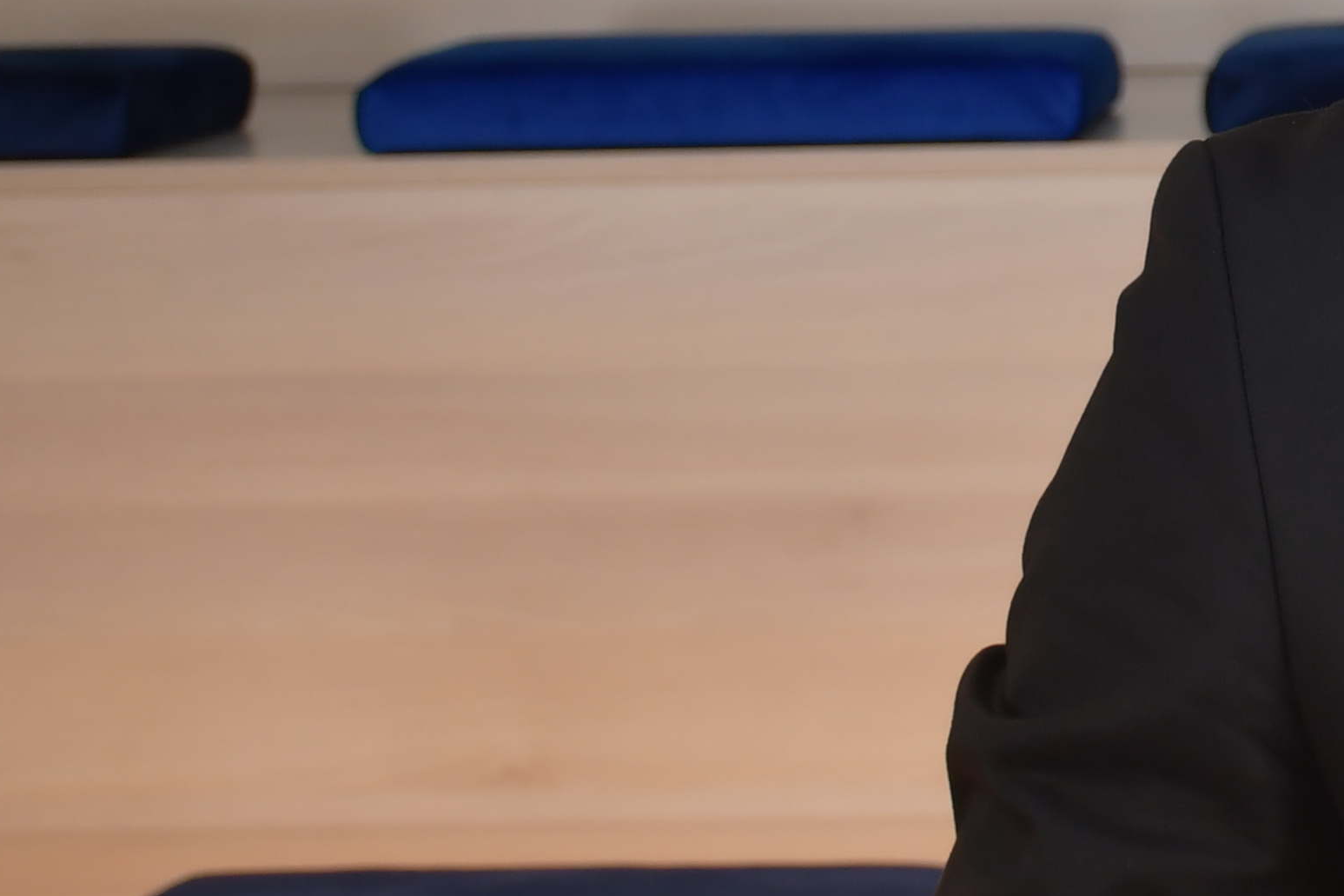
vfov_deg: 8.4
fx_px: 6047
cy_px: -88
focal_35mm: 162
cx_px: 1533
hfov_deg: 12.4
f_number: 4
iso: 400
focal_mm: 30
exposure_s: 1/60
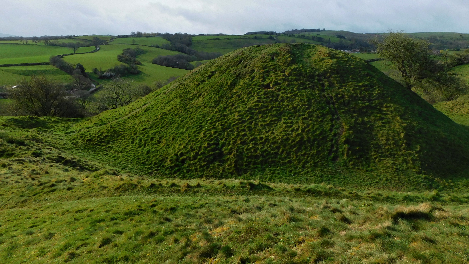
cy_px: 101
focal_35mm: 26
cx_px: 238
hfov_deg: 71.9
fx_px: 323
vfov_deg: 44.1
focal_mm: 4
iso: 125
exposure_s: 1/800
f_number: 3
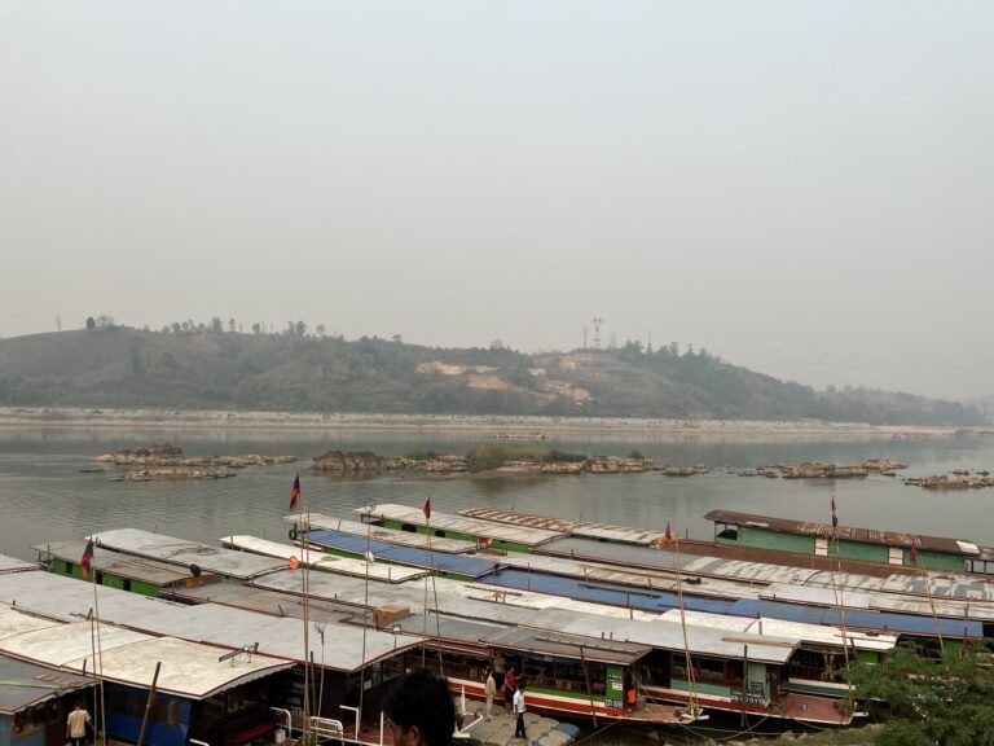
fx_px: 747
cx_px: 497
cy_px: 373
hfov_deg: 67.3
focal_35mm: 26
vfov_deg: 53.1
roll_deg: -0.5
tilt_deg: +4.0
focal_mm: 5.7
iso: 50
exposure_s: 1/2915
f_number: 1.5
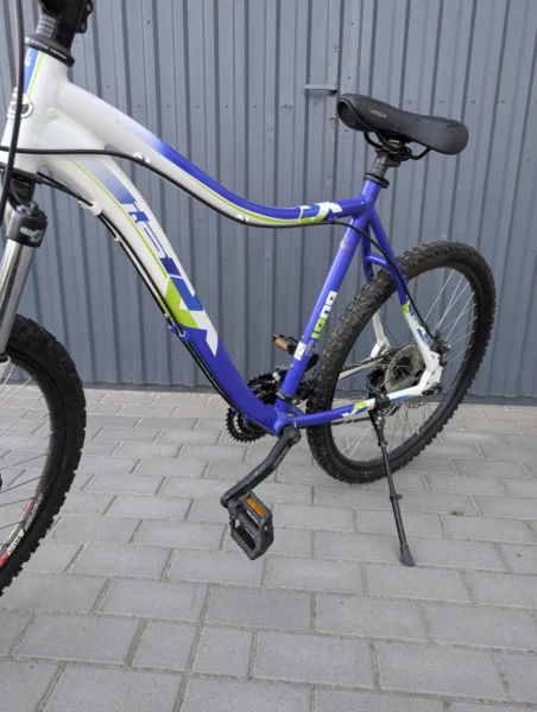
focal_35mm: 24
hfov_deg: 57.0
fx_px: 495
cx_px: 268
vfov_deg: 71.5
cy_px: 356
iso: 103
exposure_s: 1/23.8
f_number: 1.68
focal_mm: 6.9
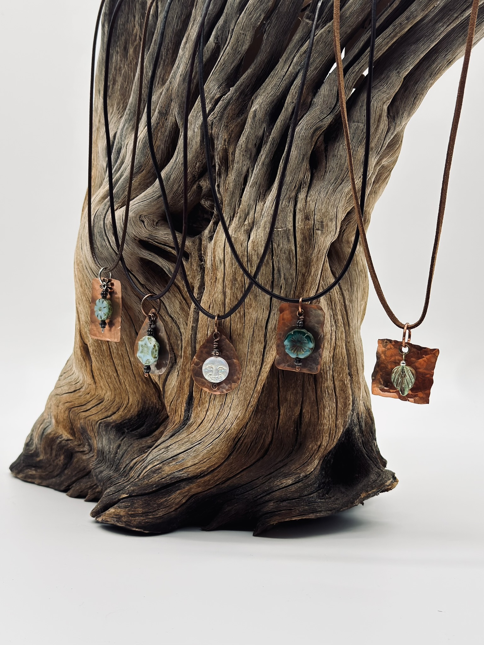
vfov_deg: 43.9
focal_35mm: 43
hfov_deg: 33.6
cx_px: 242
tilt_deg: -6.3
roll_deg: -1.5
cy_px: 322
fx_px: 802
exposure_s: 1/481
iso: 100
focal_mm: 6.76
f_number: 1.78
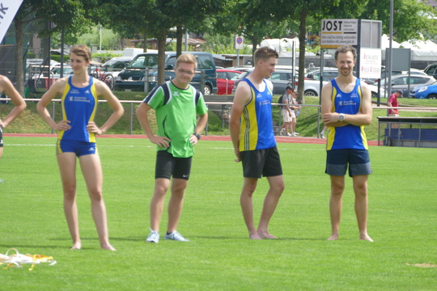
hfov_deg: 7.1
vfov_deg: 4.8
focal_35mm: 289
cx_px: 218
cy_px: 146
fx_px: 3508
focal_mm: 105.56
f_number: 4
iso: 125
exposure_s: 1/800
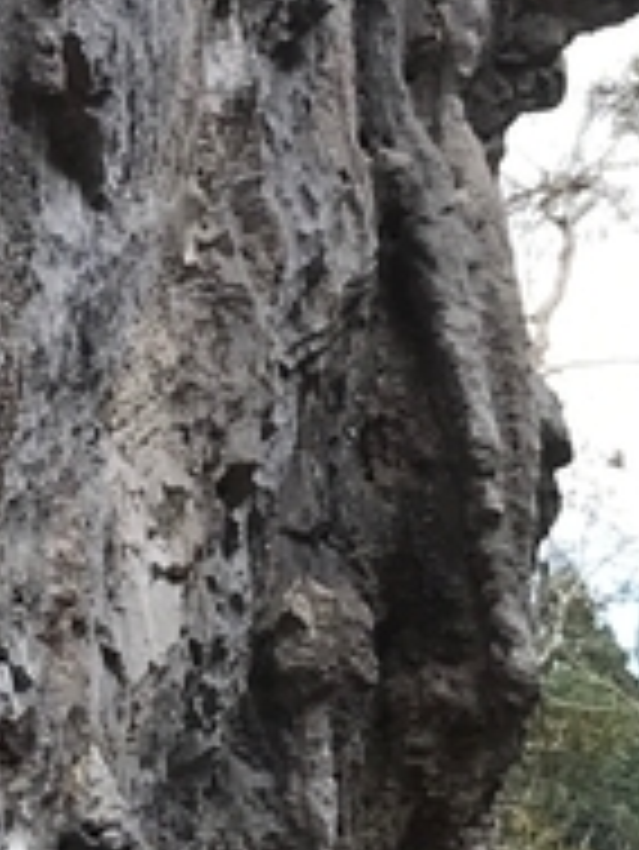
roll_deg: +11.8
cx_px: -328
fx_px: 4376
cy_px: 144
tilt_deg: +16.6
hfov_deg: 8.2
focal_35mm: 178
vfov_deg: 11.1
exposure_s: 1/321
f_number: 1.8
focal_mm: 3.99
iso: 20
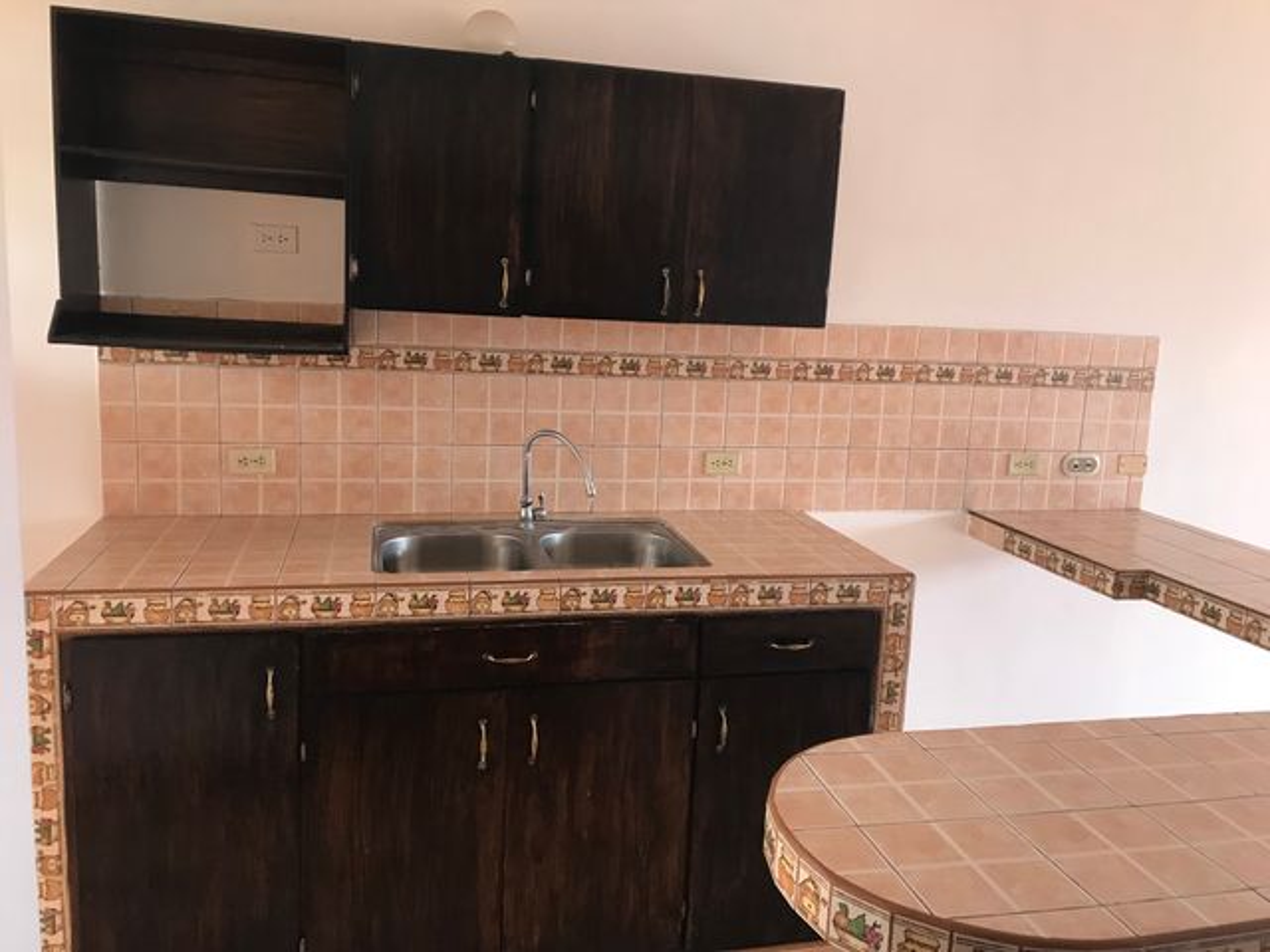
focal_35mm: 28
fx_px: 1027
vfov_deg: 49.7
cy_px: 476
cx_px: 635
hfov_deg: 63.4
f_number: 1.8
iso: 40
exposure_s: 1/20
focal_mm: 3.99
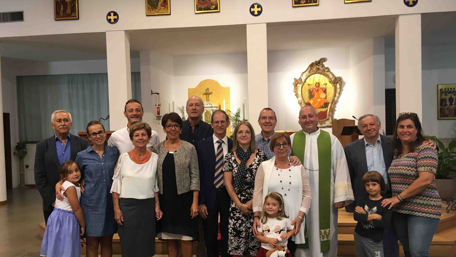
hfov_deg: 61.0
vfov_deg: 36.6
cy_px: 144
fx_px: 387
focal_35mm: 32
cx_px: 228
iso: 80
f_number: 2.2
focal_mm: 4.15
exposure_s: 1/33
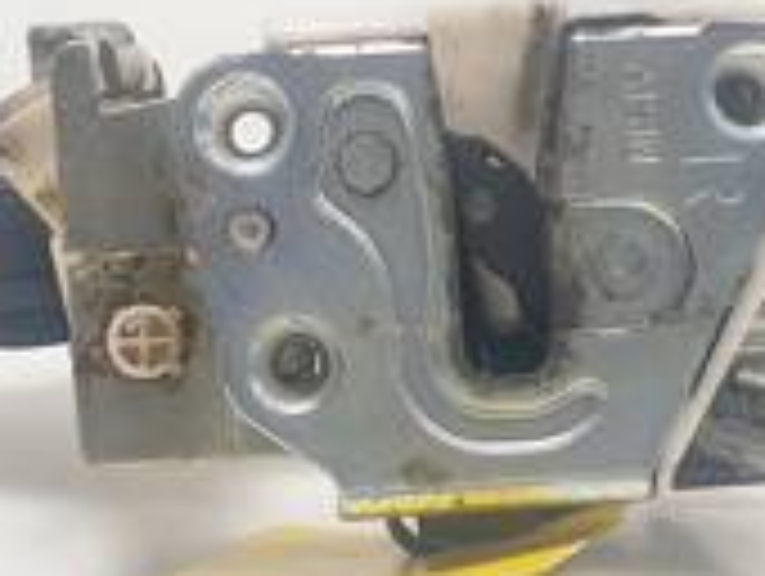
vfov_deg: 24.1
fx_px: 1350
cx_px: 464
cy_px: 297
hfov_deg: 31.5
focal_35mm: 61
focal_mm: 4.3
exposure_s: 1/272
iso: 50
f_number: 2.4
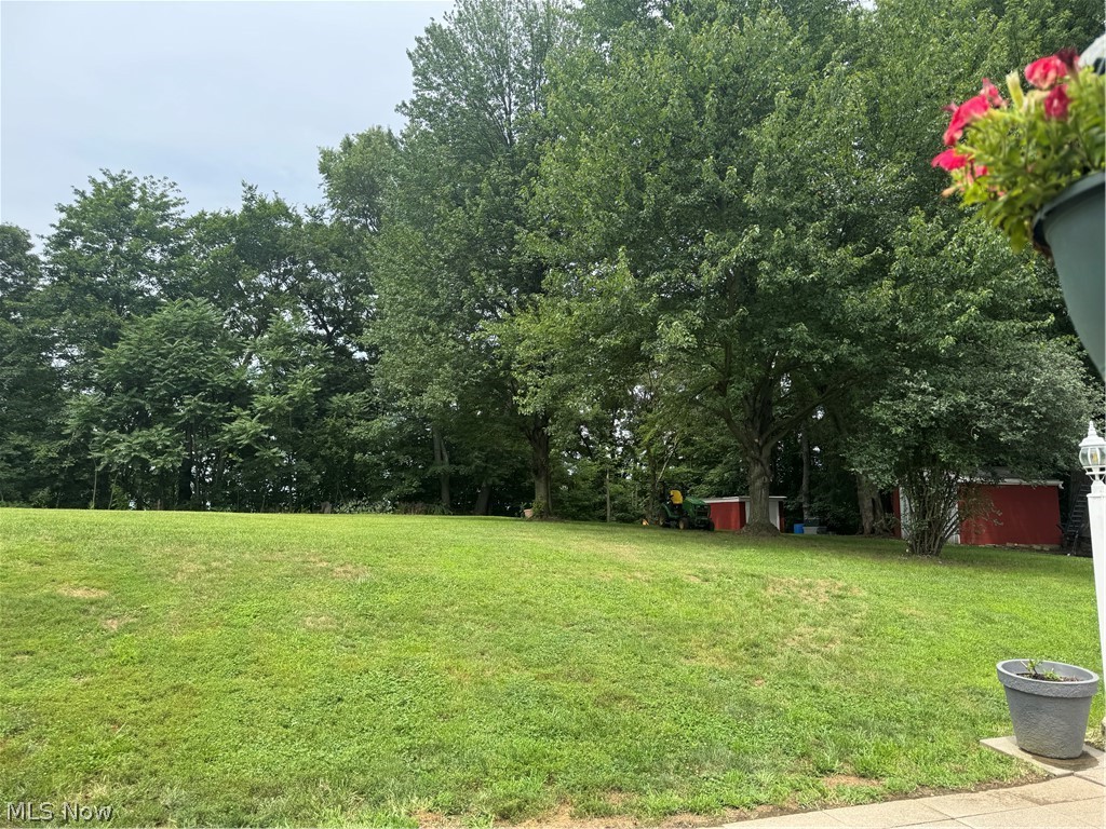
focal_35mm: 24
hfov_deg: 71.6
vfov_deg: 56.8
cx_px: 553
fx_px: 767
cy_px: 414
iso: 80
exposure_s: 1/1488
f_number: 1.78
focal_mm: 6.76
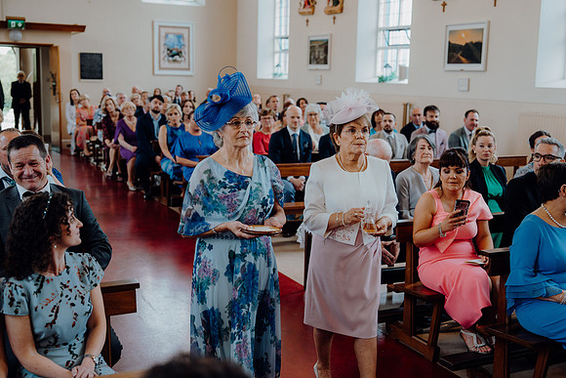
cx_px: 283
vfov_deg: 29.9
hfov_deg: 43.6
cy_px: 189
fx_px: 708
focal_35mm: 45
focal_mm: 45
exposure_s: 1/200
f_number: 2.8
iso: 500
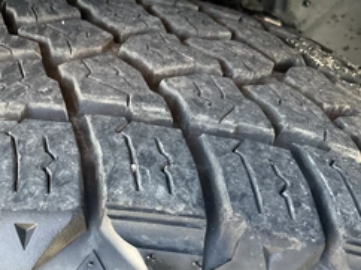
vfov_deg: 29.9
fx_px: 500
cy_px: 186
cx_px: 75
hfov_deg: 38.3
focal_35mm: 48
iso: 80
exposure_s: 1/60
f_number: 1.8
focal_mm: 3
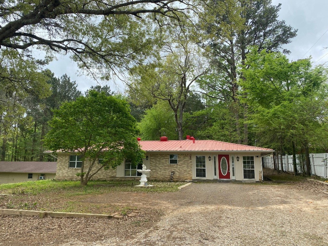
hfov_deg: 67.3
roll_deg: -1.4
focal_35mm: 26
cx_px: 164
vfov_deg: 53.1
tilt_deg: +8.8
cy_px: 123
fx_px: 246
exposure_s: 1/1147
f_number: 1.8
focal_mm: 4.25
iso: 32
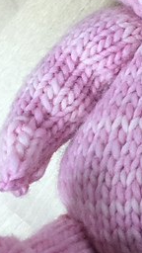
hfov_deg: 14.7
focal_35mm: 79
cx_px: 178
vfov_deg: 26.5
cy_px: 66
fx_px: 529
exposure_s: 1/30
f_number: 2.2
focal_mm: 4.15
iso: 50
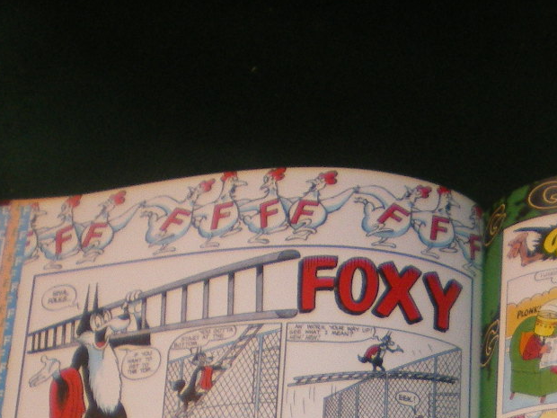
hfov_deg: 19.7
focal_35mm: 98
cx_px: 478
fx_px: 1577
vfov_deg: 14.5
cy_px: 529
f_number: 3.1
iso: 200
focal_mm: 6.3
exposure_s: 1/50
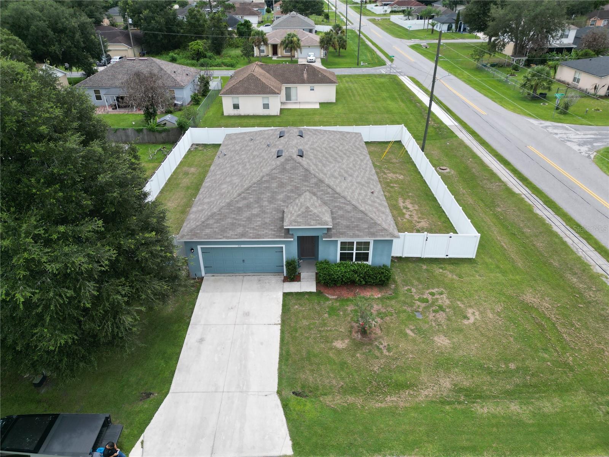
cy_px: 228
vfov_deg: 56.8
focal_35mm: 24
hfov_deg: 71.6
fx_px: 422
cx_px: 304
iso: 150
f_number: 1.7
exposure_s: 1/2500
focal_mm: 6.72
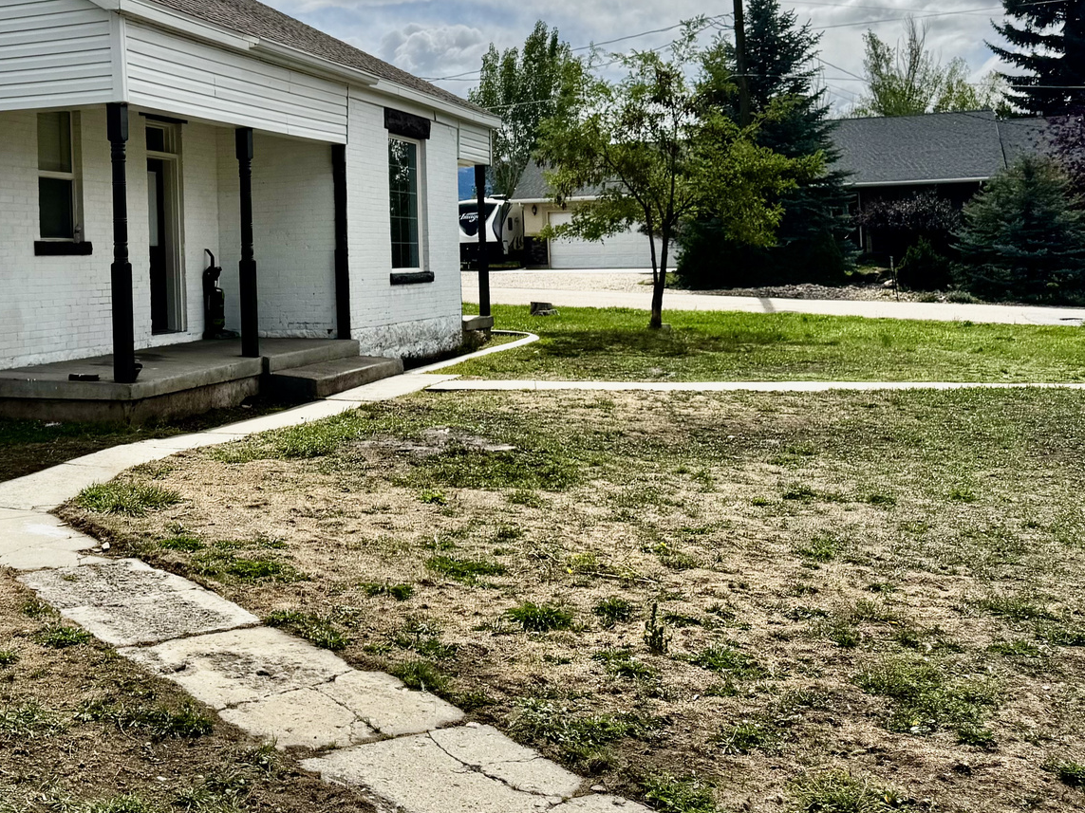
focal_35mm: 43
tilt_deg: +1.3
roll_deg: +1.0
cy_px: 233
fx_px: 1348
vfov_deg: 33.1
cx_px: 146
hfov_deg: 41.1
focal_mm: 6.76
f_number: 1.78
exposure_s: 1/10417
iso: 80
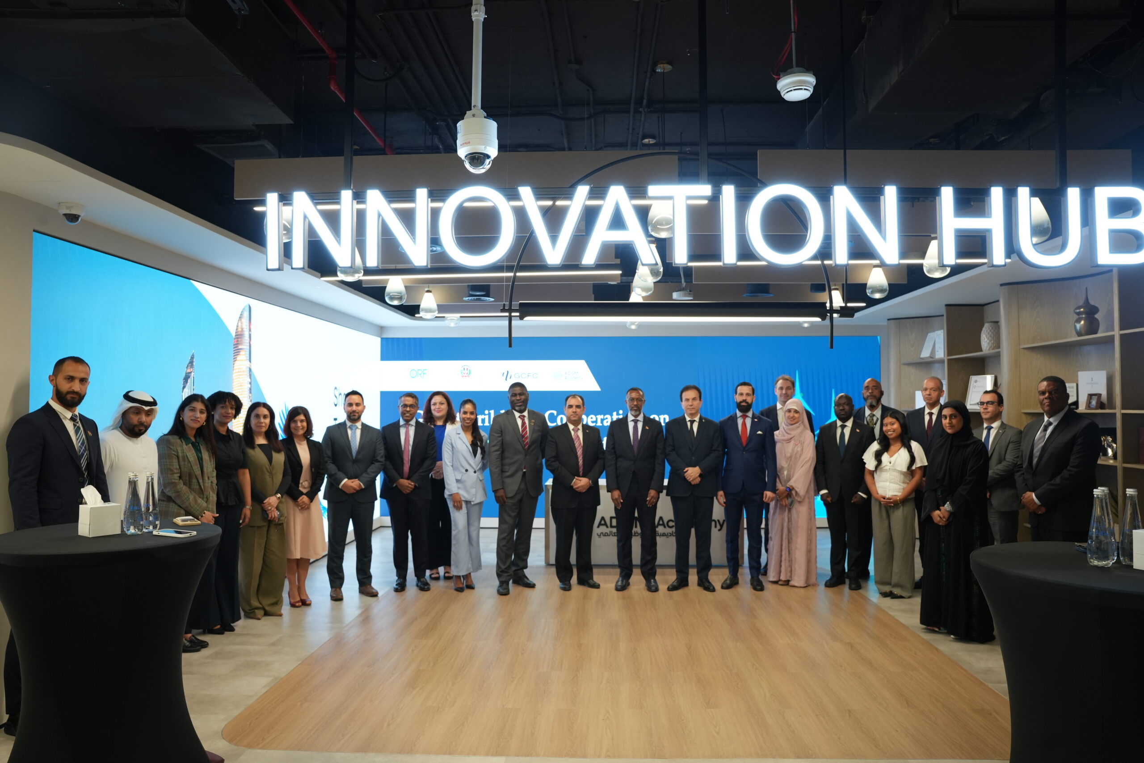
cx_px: 572
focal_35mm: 25
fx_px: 804
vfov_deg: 50.8
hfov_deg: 70.9
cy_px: 382
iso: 1000
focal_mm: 25.3
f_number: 4.5
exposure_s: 1/60
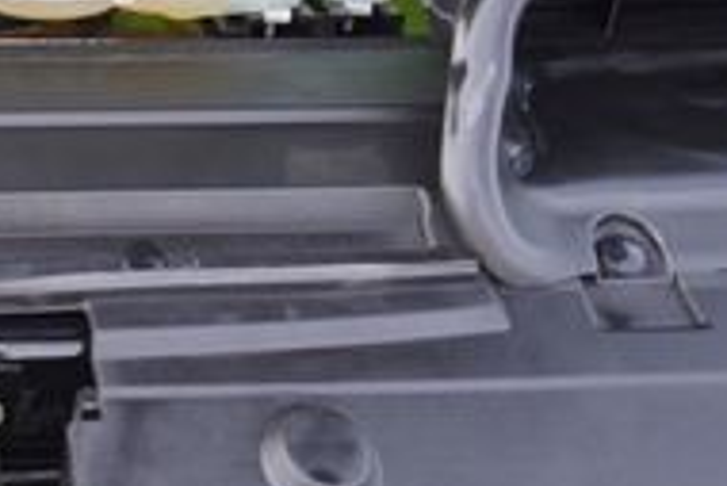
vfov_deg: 15.6
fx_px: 1637
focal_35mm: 81
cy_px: -230
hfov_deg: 22.1
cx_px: -260
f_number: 4.5
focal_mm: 16
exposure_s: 1/100
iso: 100
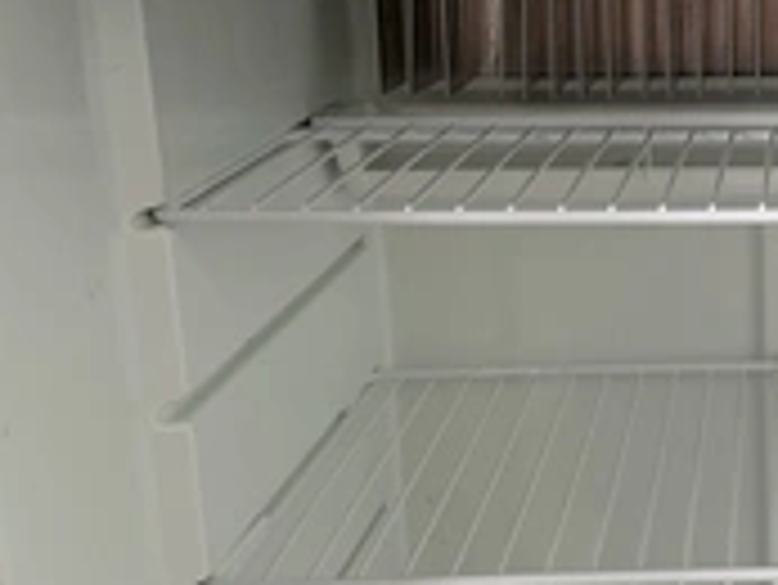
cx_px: 845
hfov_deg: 26.7
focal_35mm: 67
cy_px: 212
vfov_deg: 21.9
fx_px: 1507
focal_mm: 3
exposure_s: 1/122
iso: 40
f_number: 1.8
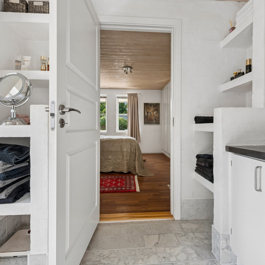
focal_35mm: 18
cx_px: 135
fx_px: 156
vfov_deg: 80.7
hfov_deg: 80.7
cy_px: 132
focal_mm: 14
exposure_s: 1/20
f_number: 13
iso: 400
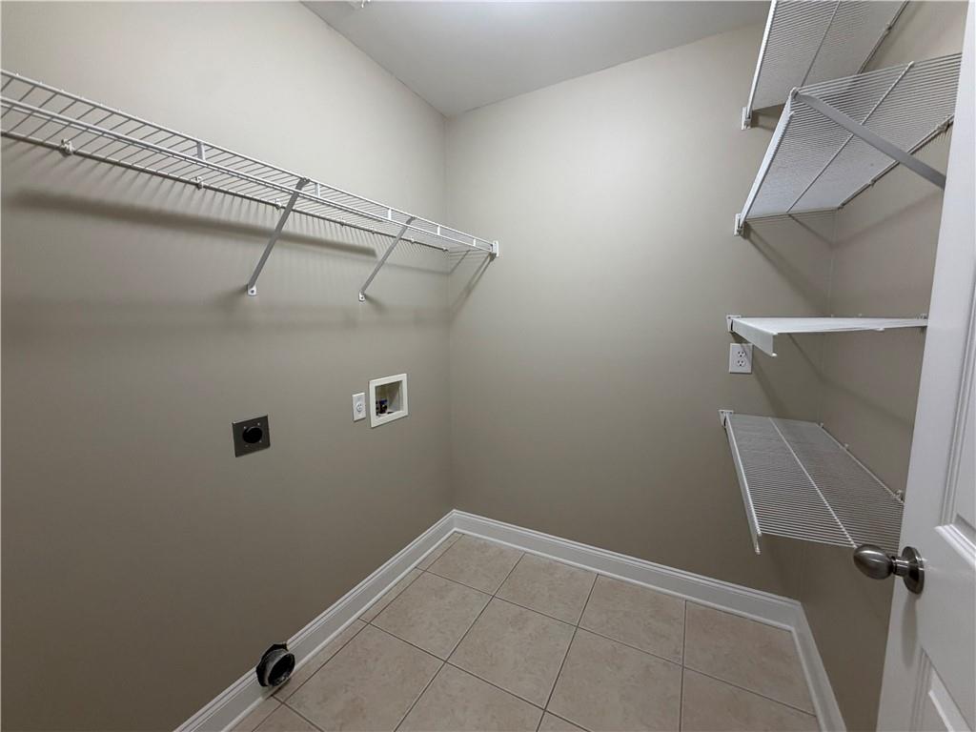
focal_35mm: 14
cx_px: 488
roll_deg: +0.6
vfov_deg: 85.7
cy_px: 366
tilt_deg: -7.7
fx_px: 395
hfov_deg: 102.1
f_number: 2.2
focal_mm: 2.22
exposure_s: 1/120
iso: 320
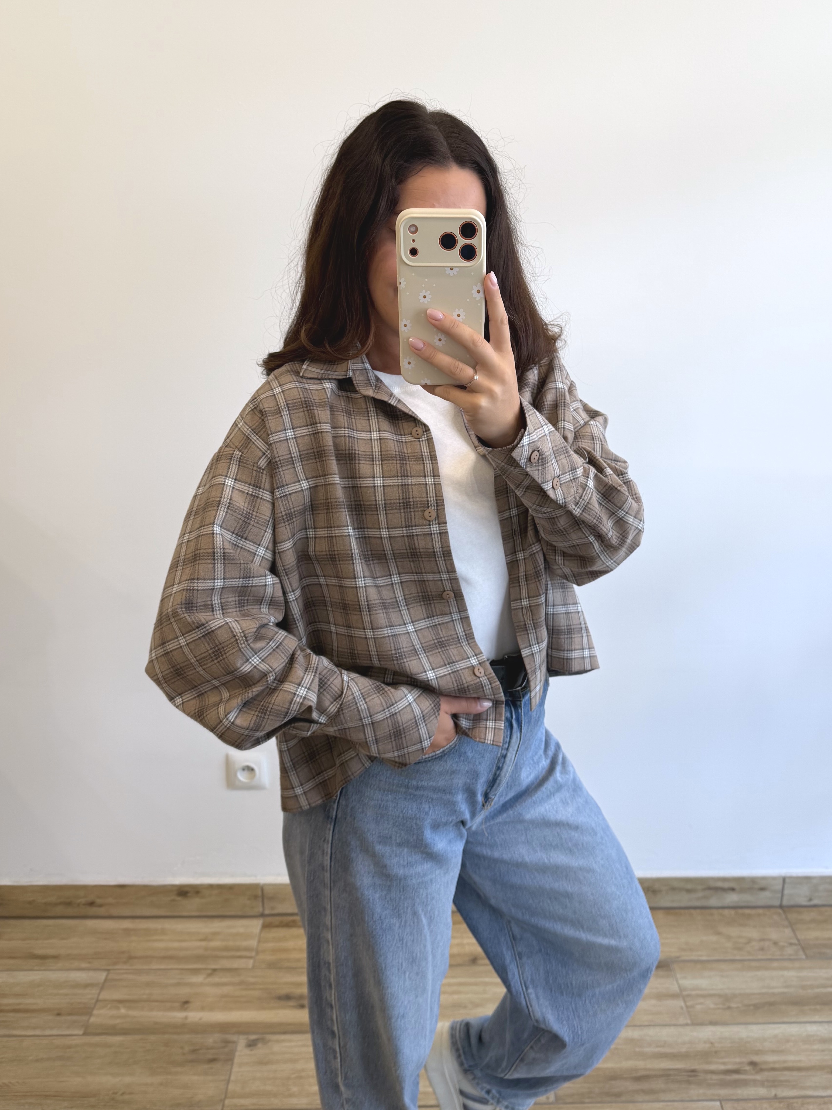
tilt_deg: -13.1
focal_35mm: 24
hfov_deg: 56.8
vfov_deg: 71.6
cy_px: 555
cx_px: 416
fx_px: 769
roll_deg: -2.1
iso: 64
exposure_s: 1/100
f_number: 1.78
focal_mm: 6.76
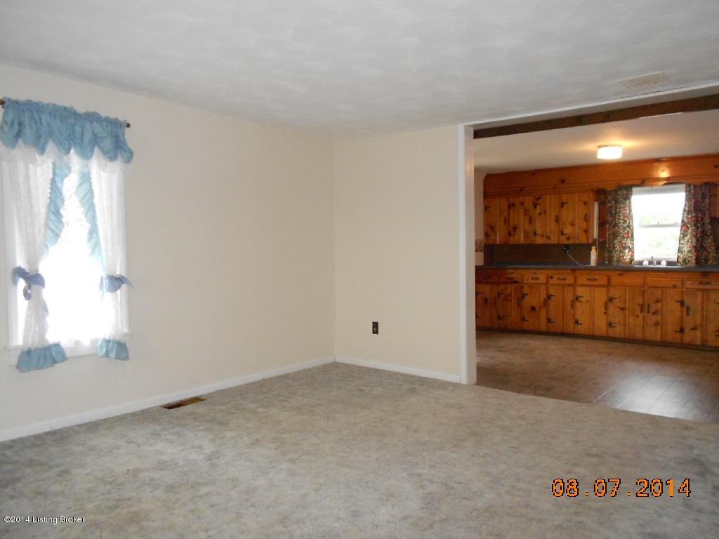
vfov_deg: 53.1
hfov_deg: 67.3
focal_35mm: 26
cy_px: 270
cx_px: 360
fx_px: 540
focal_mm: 4.6
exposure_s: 1/25
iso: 400
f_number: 3.2
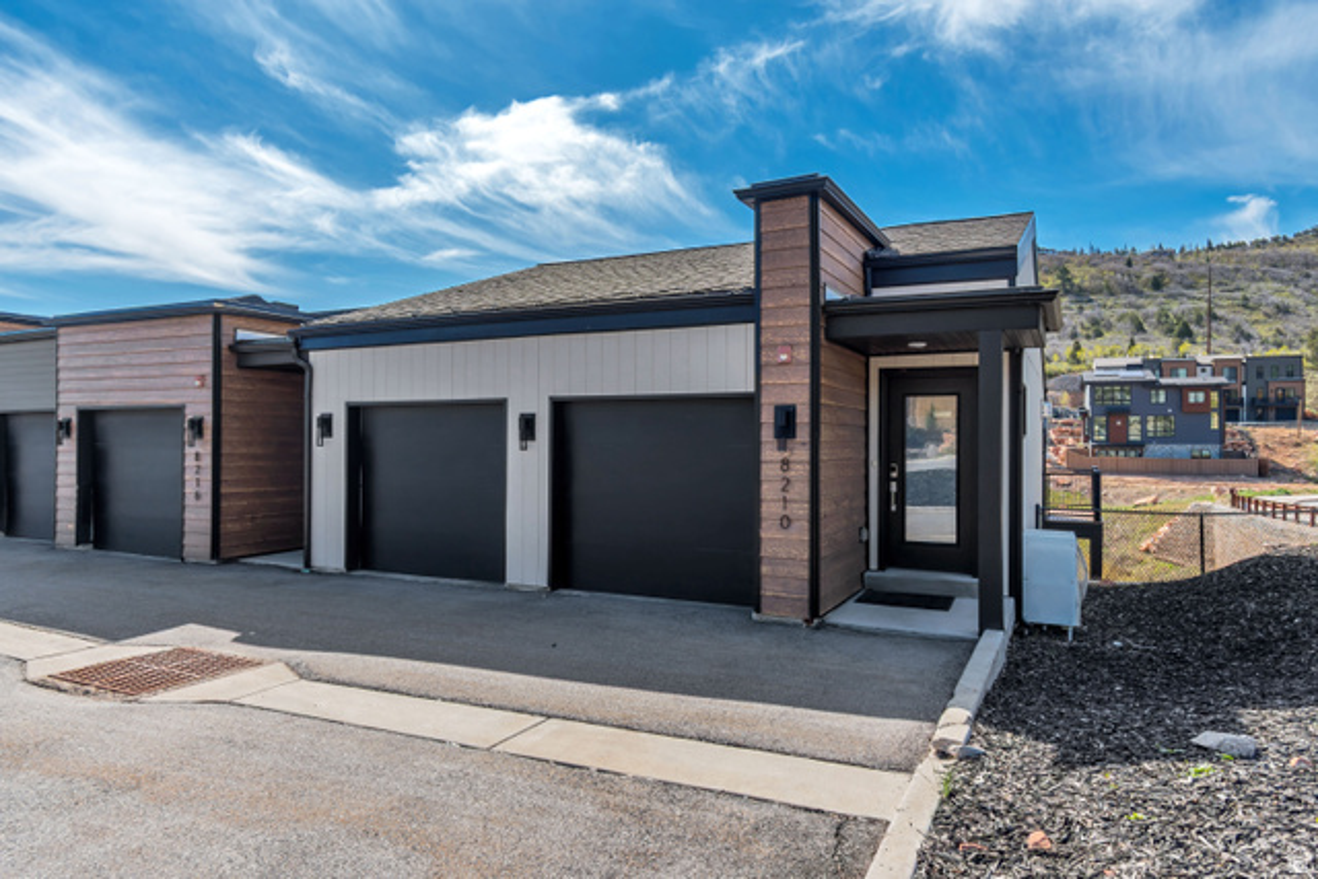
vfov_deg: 59.5
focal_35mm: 21
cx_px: 659
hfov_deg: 81.2
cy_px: 440
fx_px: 769
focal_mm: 14
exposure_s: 1/500
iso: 100
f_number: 5
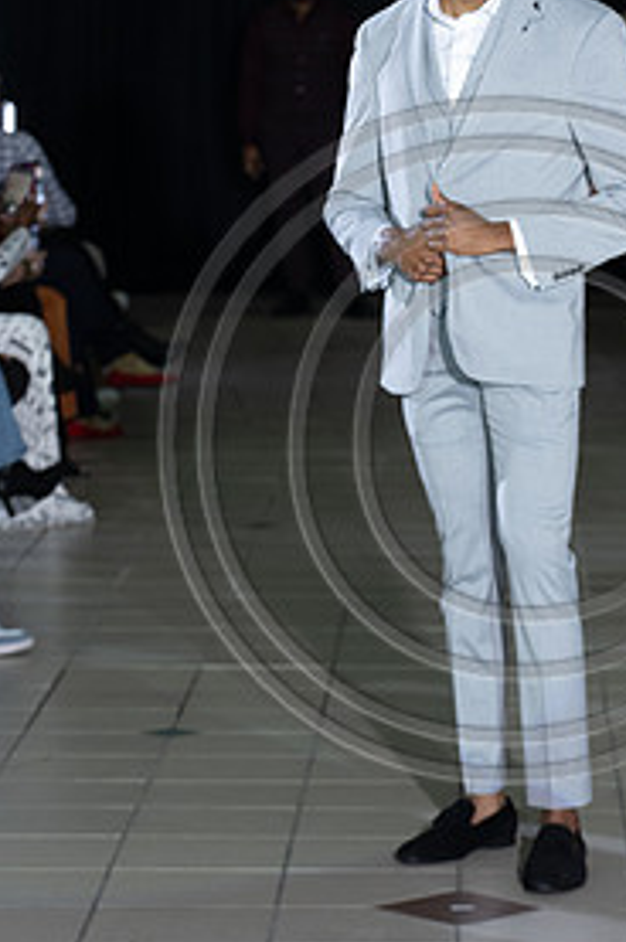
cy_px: 439
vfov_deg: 12.4
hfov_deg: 8.2
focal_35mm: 166
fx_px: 4340
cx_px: 504
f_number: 5
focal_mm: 102
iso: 1250
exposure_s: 1/160
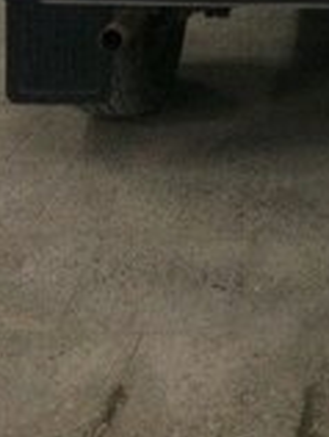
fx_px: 1150
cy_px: -241
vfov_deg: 18.7
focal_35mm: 91
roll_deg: -0.4
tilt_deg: -8.7
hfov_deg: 15.6
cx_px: 415
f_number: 2.2
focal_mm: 4.15
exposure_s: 1/25
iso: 320
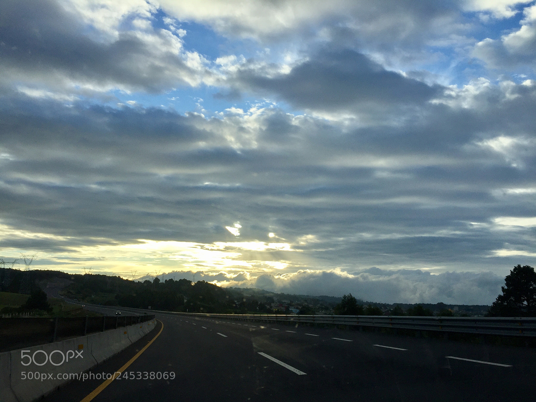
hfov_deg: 61.7
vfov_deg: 48.2
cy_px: 201
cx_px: 268
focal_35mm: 29
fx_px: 449
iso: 32
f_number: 2.2
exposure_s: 1/1068
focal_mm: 4.15
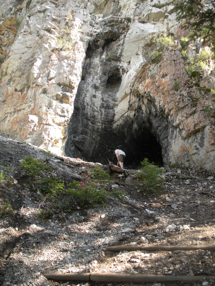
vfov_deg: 51.3
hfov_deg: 39.7
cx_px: 108
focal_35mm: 36
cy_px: 143
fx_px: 298
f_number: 3.5
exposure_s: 1/117
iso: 88
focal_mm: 6.3
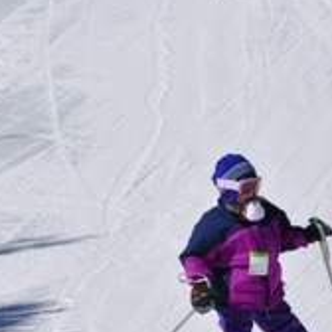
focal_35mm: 382
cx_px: 81
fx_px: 4147
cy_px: 208
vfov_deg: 4.6
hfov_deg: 4.6
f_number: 9
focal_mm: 105
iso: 200
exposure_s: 1/1250
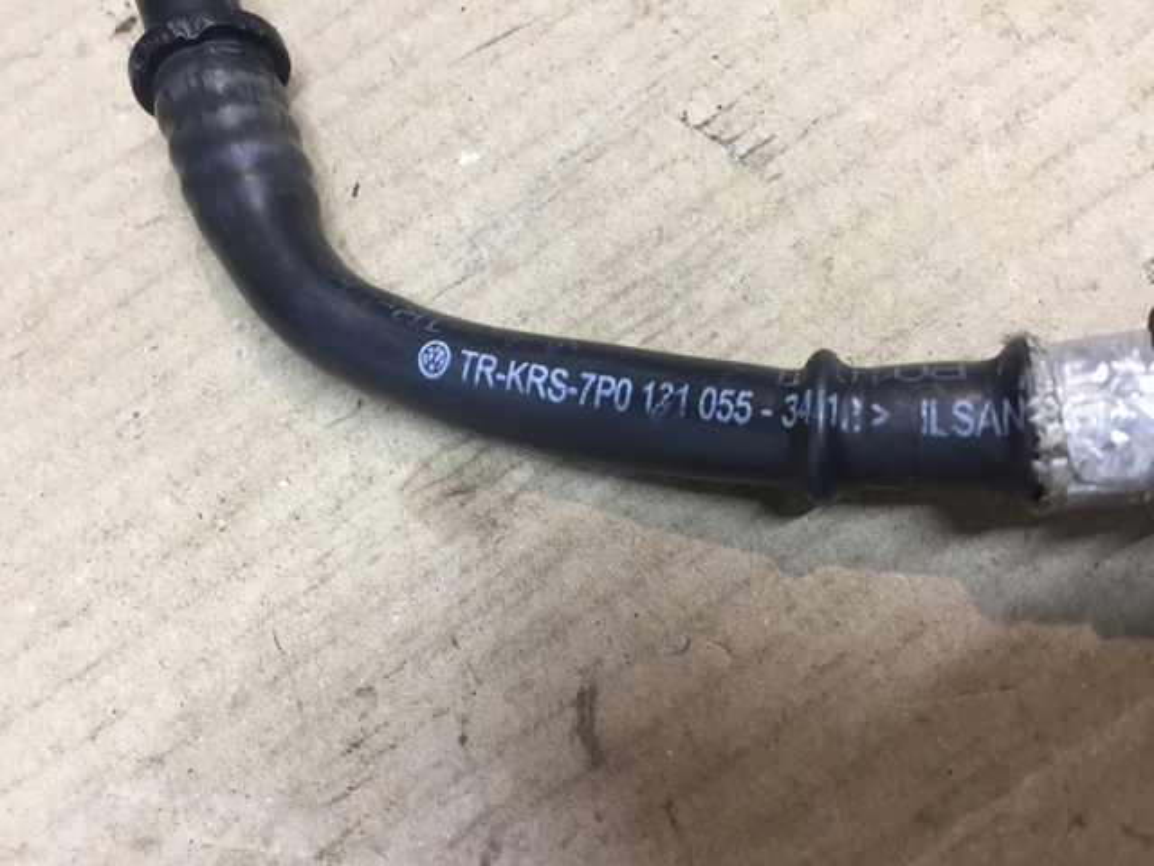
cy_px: 433
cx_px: 577
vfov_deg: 48.2
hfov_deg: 61.7
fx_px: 967
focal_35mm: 29
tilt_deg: -71.1
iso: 100
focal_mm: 4.15
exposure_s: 1/33
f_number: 2.2
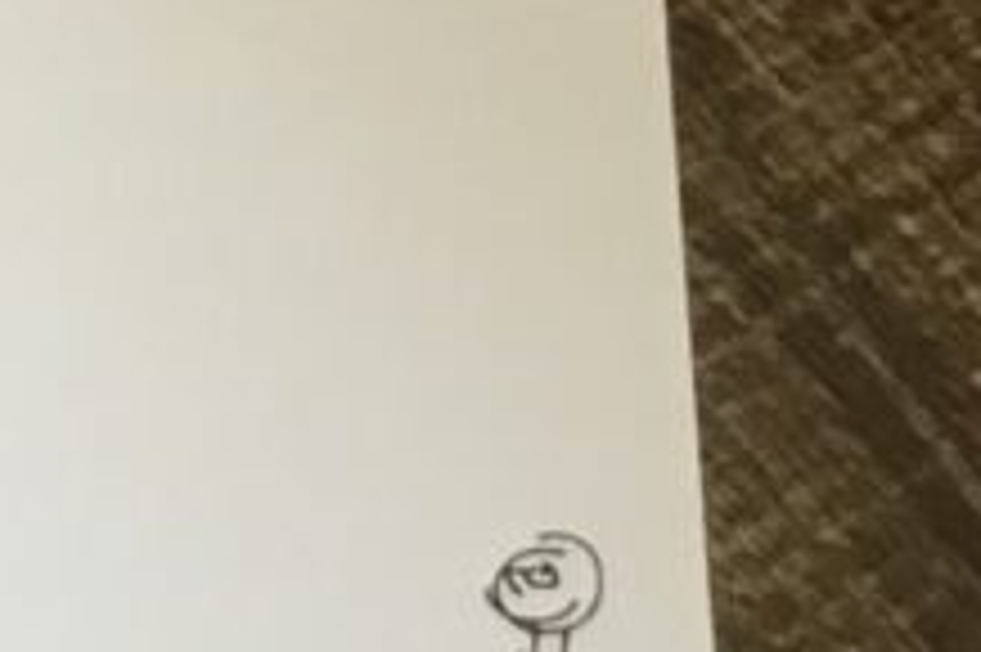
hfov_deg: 8.2
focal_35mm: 227
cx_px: -1526
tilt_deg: -61.7
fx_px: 6181
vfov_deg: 6.0
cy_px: -414
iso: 64
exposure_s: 1/30
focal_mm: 3.3
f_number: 2.4
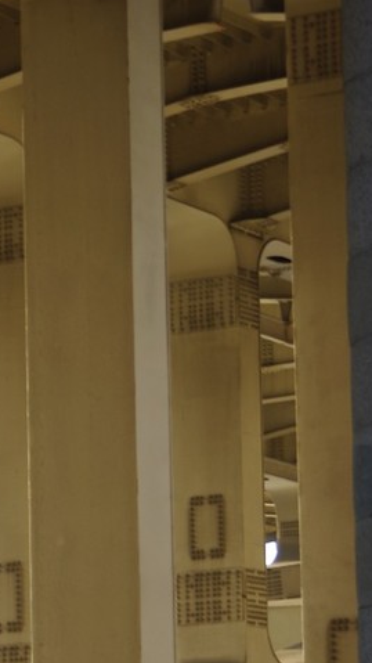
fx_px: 3353
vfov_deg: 11.3
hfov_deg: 6.3
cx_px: 95
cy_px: 379
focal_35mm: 191
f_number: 5.6
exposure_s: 1/80
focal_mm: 65
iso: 200
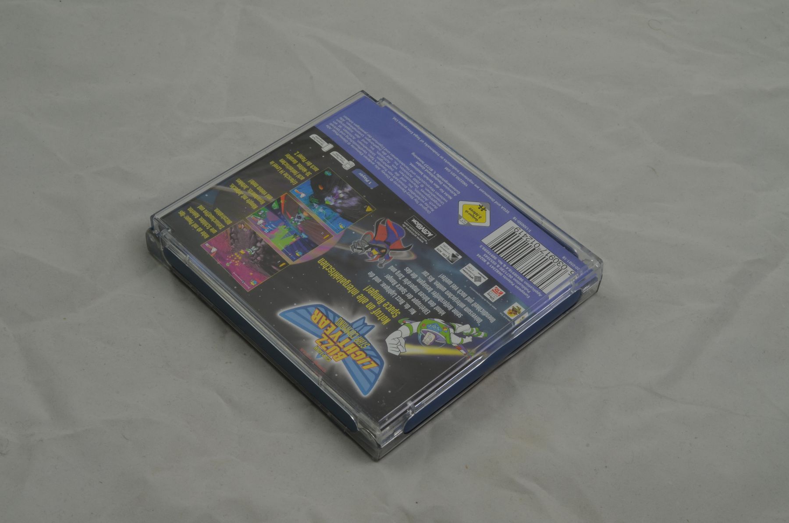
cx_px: 394
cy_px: 262
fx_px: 1313
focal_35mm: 60
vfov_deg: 22.5
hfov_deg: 33.5
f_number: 20
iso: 100
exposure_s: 1/3
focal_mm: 40
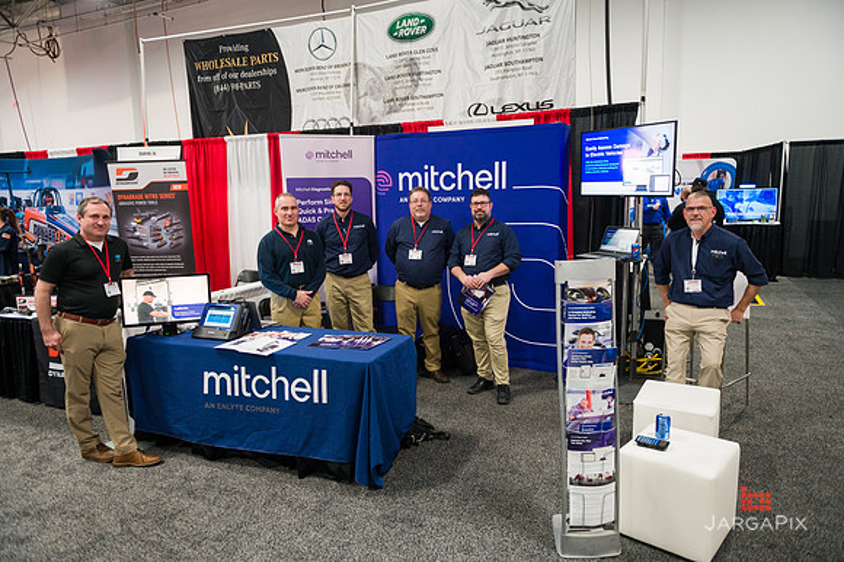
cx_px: 422
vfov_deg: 53.1
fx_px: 562
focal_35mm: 24
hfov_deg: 73.8
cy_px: 281
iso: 3200
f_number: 3.2
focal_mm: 24
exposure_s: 1/250
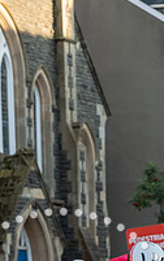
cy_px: 277
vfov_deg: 7.2
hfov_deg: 4.6
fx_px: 2055
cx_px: 105
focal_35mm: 288
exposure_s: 1/800
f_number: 3.5
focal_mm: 70
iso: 400
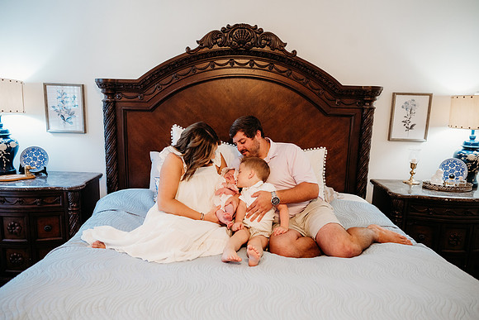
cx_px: 240
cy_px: 160
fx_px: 319
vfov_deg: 53.2
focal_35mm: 24
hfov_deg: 73.7
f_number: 2.8
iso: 1600
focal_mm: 24
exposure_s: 1/200
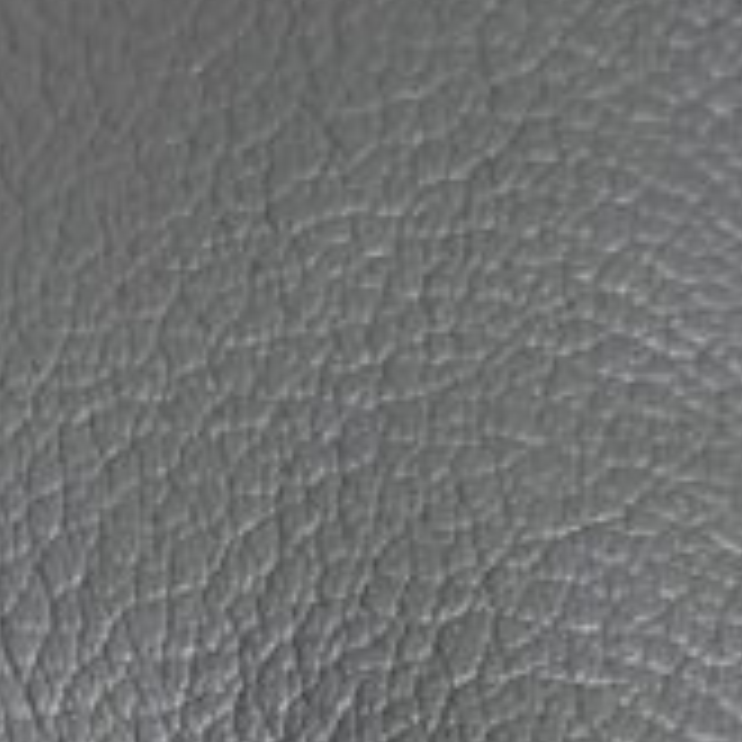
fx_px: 4996
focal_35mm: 206
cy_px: 1115
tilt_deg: -51.1
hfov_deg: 8.5
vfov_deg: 8.3
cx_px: 148
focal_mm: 6.76
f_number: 1.78
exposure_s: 1/120
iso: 80
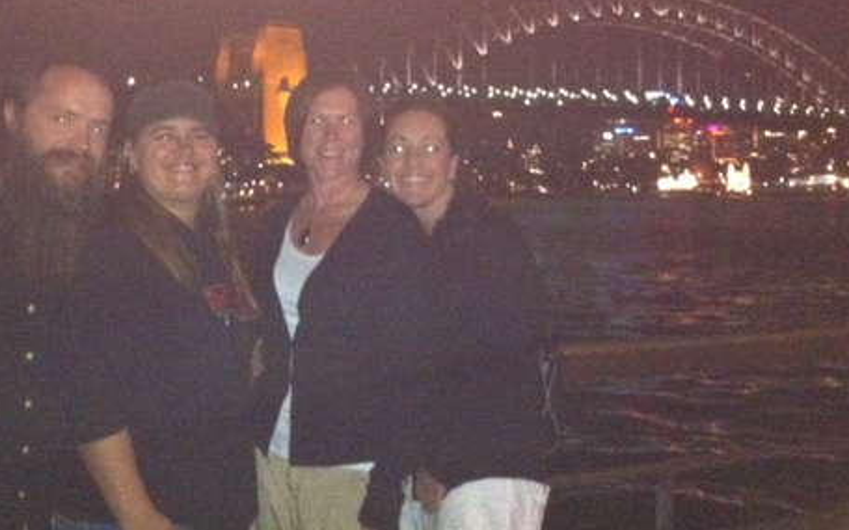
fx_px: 1203
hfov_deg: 38.6
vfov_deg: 24.7
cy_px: 156
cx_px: 313
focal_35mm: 52
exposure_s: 1/15
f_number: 2.8
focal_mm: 3.85
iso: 1000
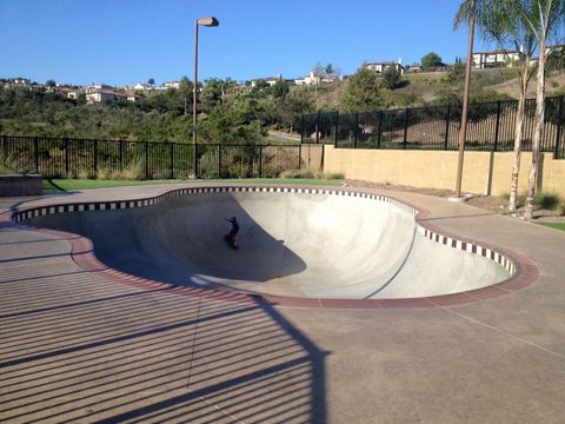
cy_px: 212
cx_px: 282
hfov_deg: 52.6
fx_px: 571
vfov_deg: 40.7
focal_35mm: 35
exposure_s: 1/1493
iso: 50
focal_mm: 4.28
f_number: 2.4
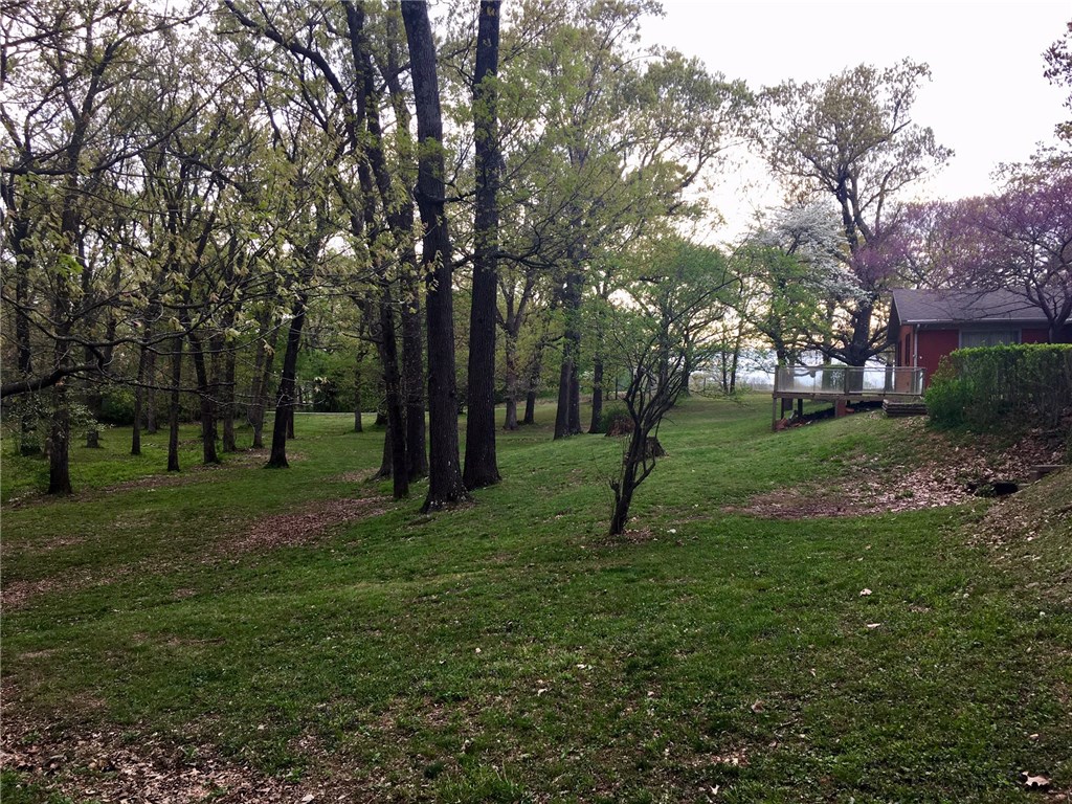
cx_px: 536
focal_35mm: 29
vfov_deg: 48.2
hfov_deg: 61.7
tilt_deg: -0.6
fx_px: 898
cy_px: 402
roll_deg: -1.1
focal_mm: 4.15
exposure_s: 1/120
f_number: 2.2
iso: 32
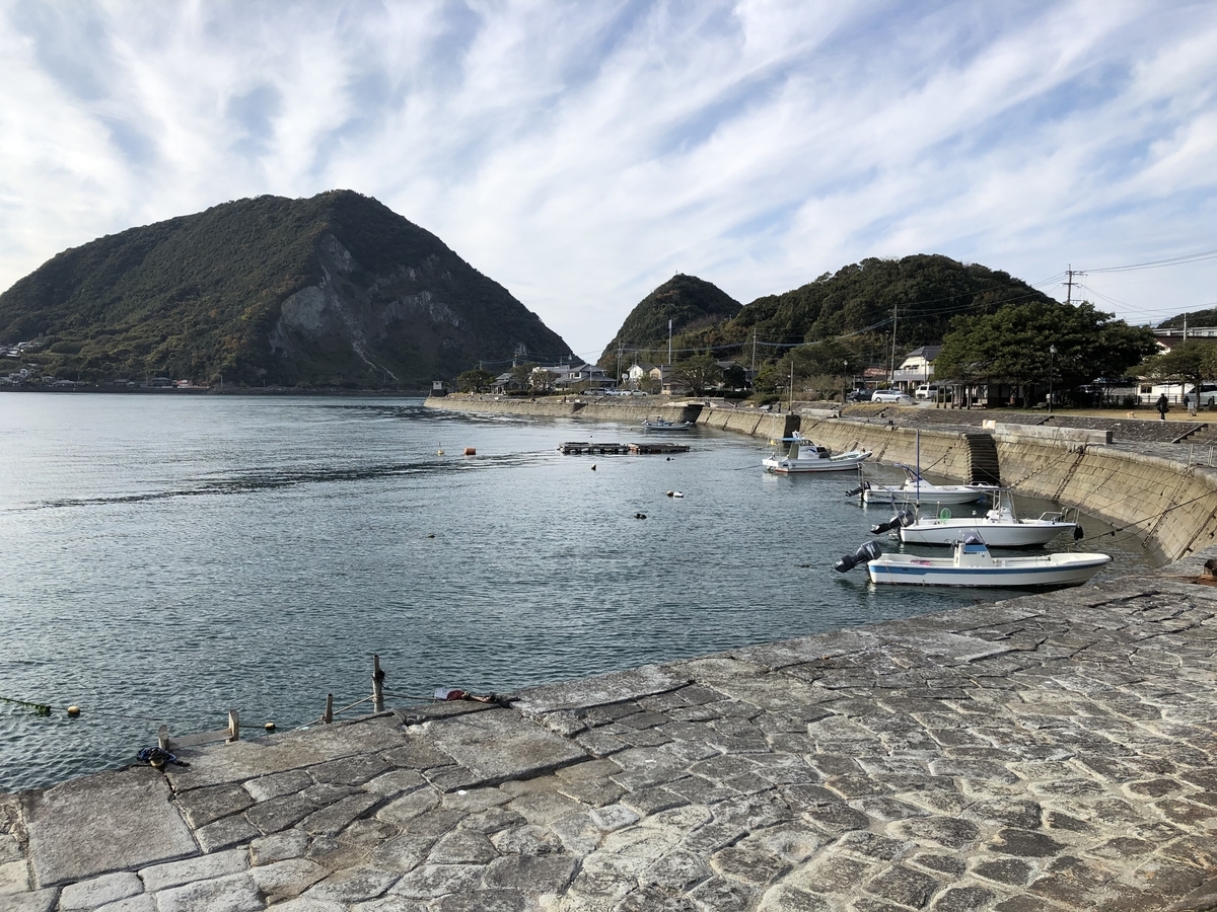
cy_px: 456
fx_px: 984
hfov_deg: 63.4
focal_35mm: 28
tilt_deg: -0.7
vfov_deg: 49.7
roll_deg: -0.8
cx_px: 608
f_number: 1.8
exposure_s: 1/2024
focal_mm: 3.99
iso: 20
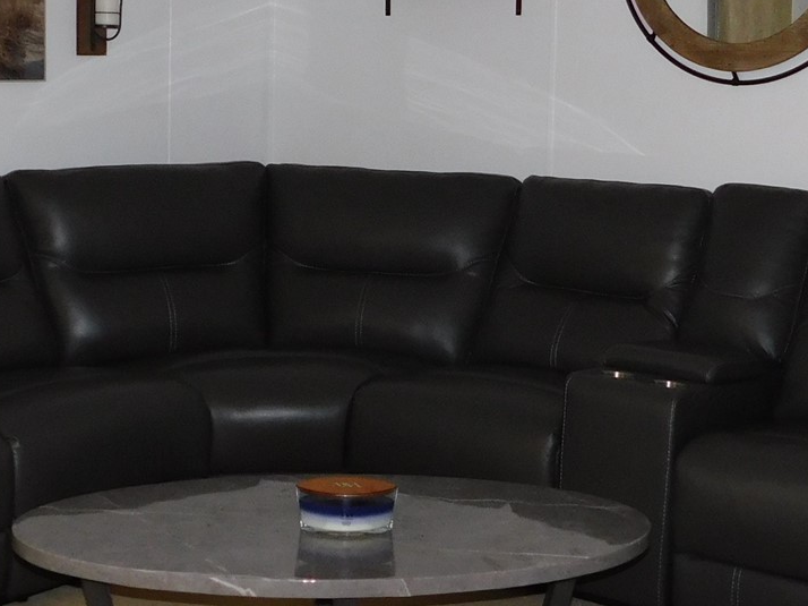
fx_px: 1540
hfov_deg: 29.4
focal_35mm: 66
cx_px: 364
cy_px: 234
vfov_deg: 22.2
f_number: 3
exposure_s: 1/30
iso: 200
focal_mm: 4
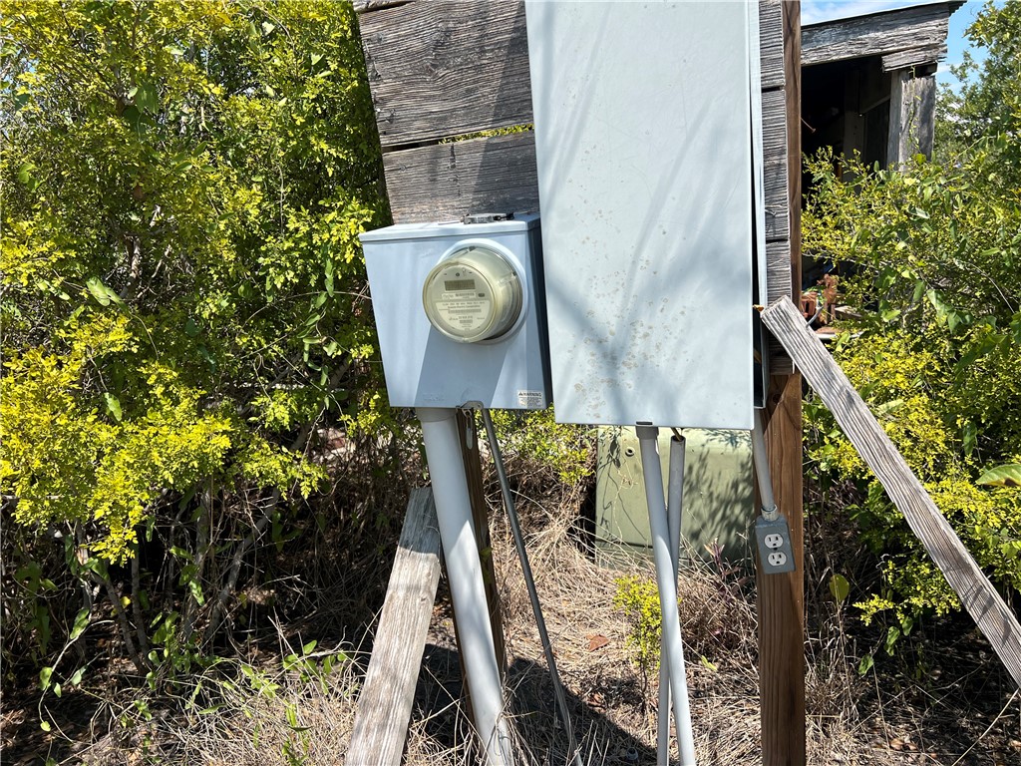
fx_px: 767
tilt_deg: -13.5
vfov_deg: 53.1
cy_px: 383
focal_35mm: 26
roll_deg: +5.0
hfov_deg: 67.3
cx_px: 510
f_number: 1.5
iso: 50
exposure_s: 1/2841
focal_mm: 5.7
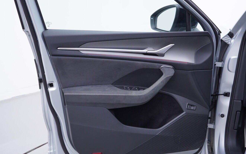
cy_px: 81
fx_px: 268
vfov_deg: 32.0
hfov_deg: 49.2
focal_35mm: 40
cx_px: 131
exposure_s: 1/50
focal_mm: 24
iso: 125
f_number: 3.2
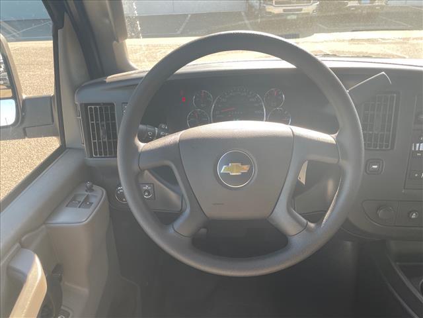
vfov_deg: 53.1
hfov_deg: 67.3
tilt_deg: -30.2
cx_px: 212
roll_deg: +0.5
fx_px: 318
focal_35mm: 26
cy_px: 159
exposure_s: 1/121
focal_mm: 4.2
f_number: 1.6
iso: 64
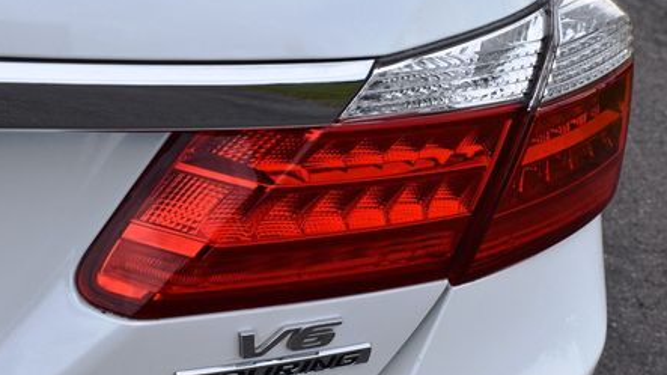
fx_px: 1043
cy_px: 206
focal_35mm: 59
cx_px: 402
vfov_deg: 20.4
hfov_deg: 35.3
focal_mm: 26
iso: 160
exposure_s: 1/250
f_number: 8
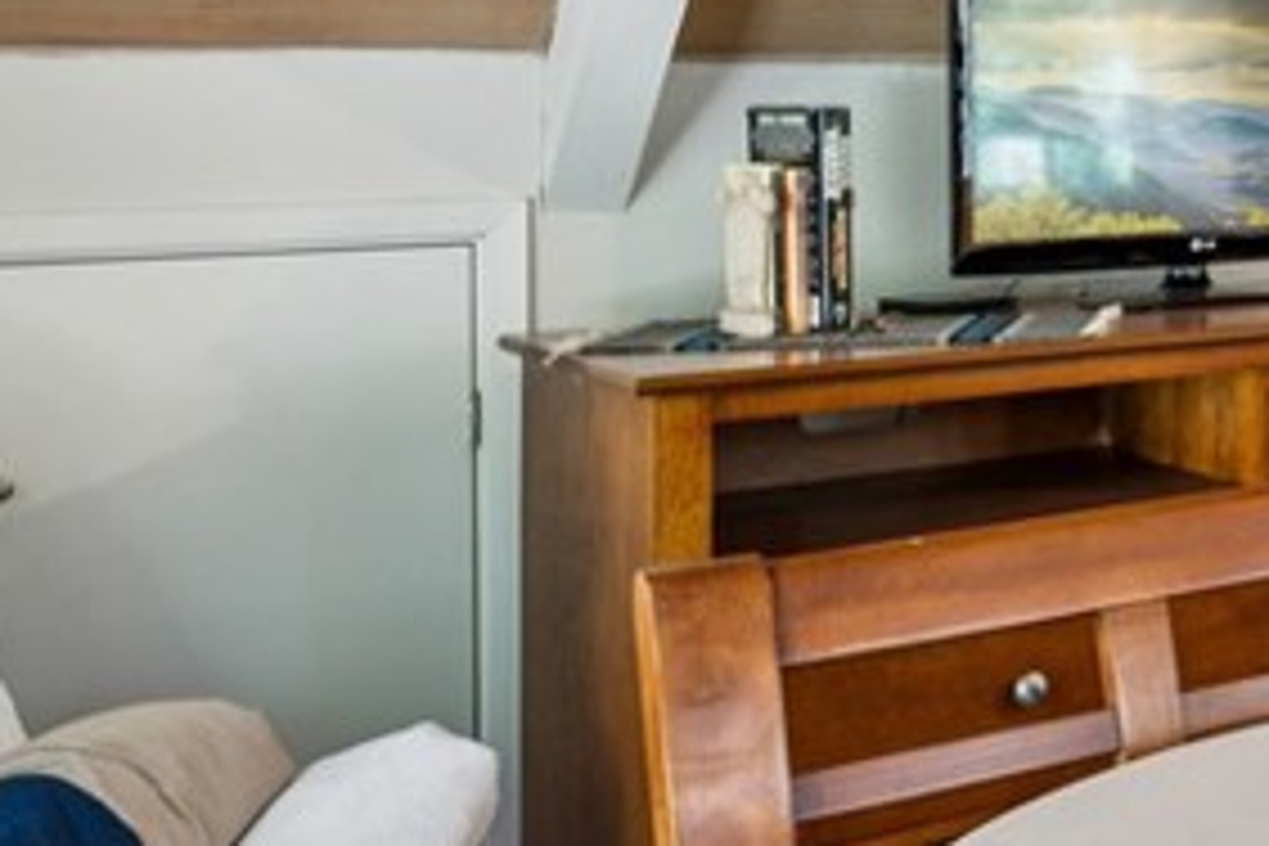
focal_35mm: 60
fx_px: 2108
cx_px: 1854
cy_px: 122
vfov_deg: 22.3
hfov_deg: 25.8
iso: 100
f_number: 13
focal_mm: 16.5
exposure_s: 1.6
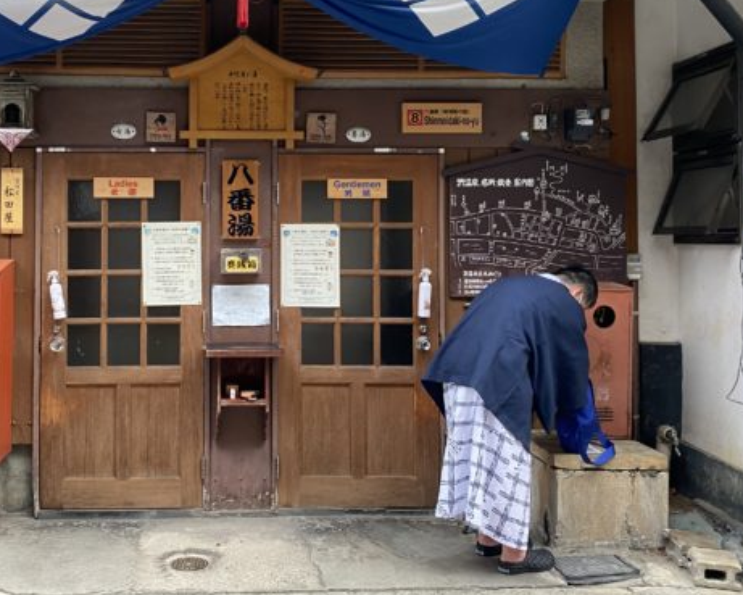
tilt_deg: +1.3
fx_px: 836
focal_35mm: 38
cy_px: 226
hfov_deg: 47.1
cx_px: 242
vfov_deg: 38.9
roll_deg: +0.0
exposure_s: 1/62
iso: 125
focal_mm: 4.25
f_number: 1.8
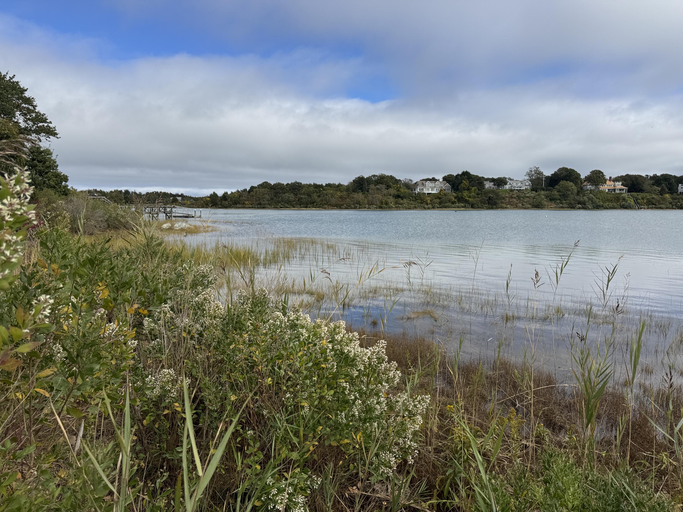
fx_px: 474
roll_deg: -0.3
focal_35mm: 24
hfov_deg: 71.6
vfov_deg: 56.8
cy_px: 256
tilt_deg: -6.0
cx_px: 342
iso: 80
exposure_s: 1/5348
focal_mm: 6.76
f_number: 1.78
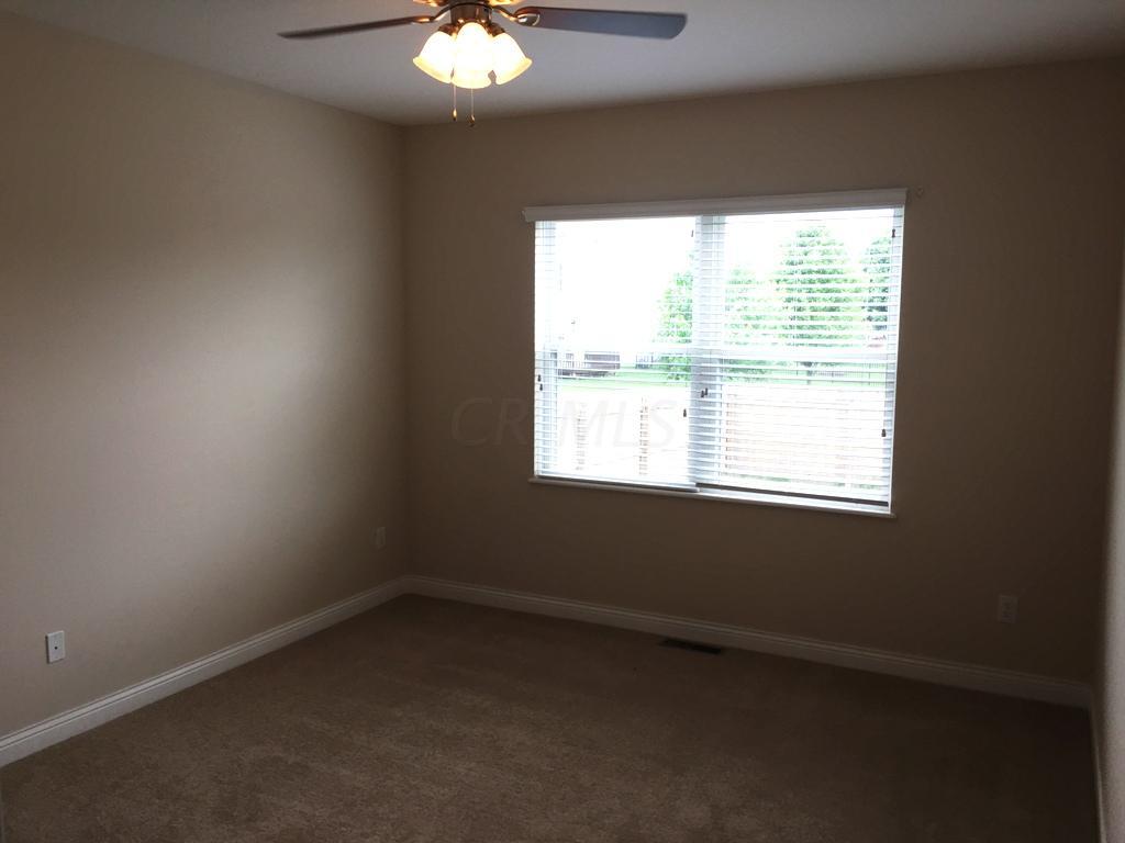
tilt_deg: -5.3
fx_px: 942
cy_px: 422
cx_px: 562
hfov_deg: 61.7
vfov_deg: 48.2
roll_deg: -1.1
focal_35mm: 29
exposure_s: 1/120
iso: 40
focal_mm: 4.15
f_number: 2.2
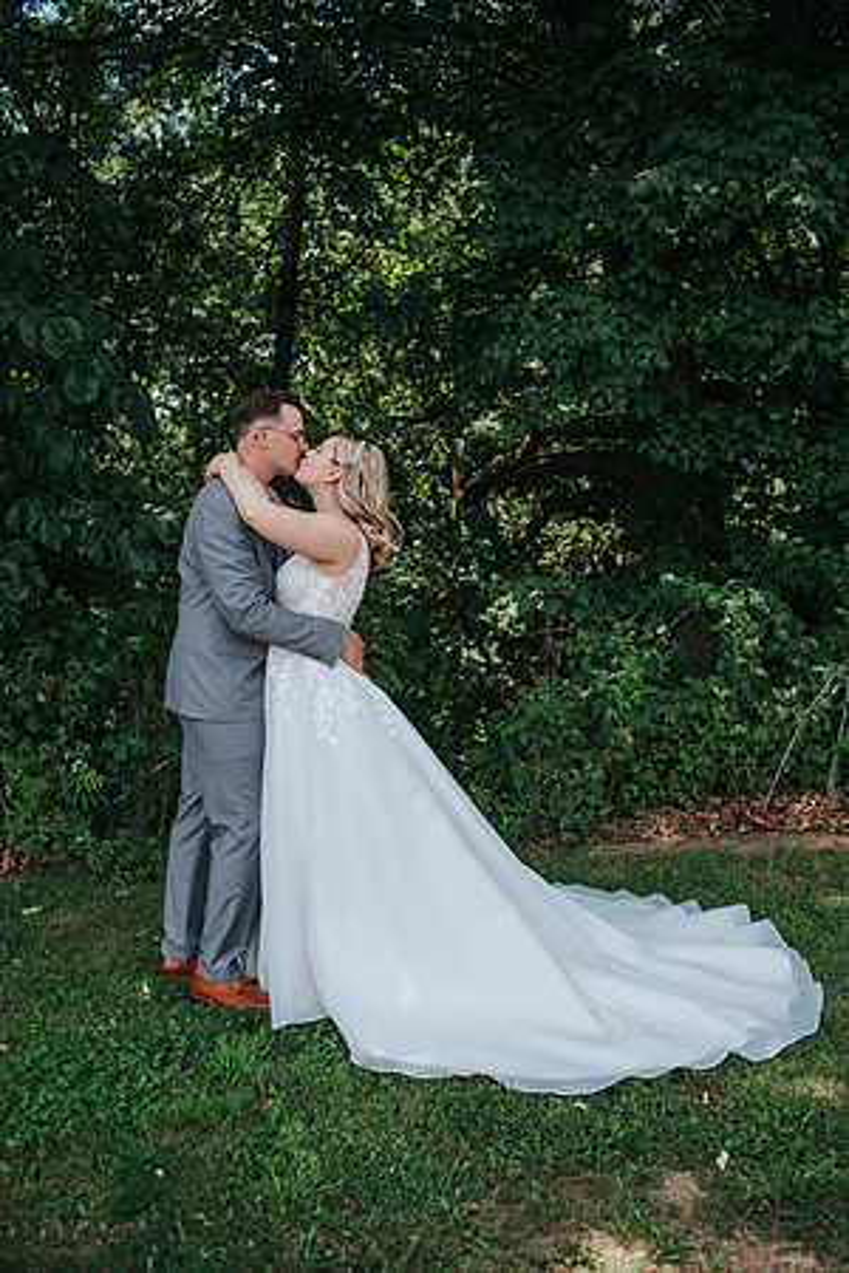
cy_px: 636
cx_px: 424
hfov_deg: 37.9
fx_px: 1238
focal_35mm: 35
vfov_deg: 54.4
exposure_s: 1/500
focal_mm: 35
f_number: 2.8
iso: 100
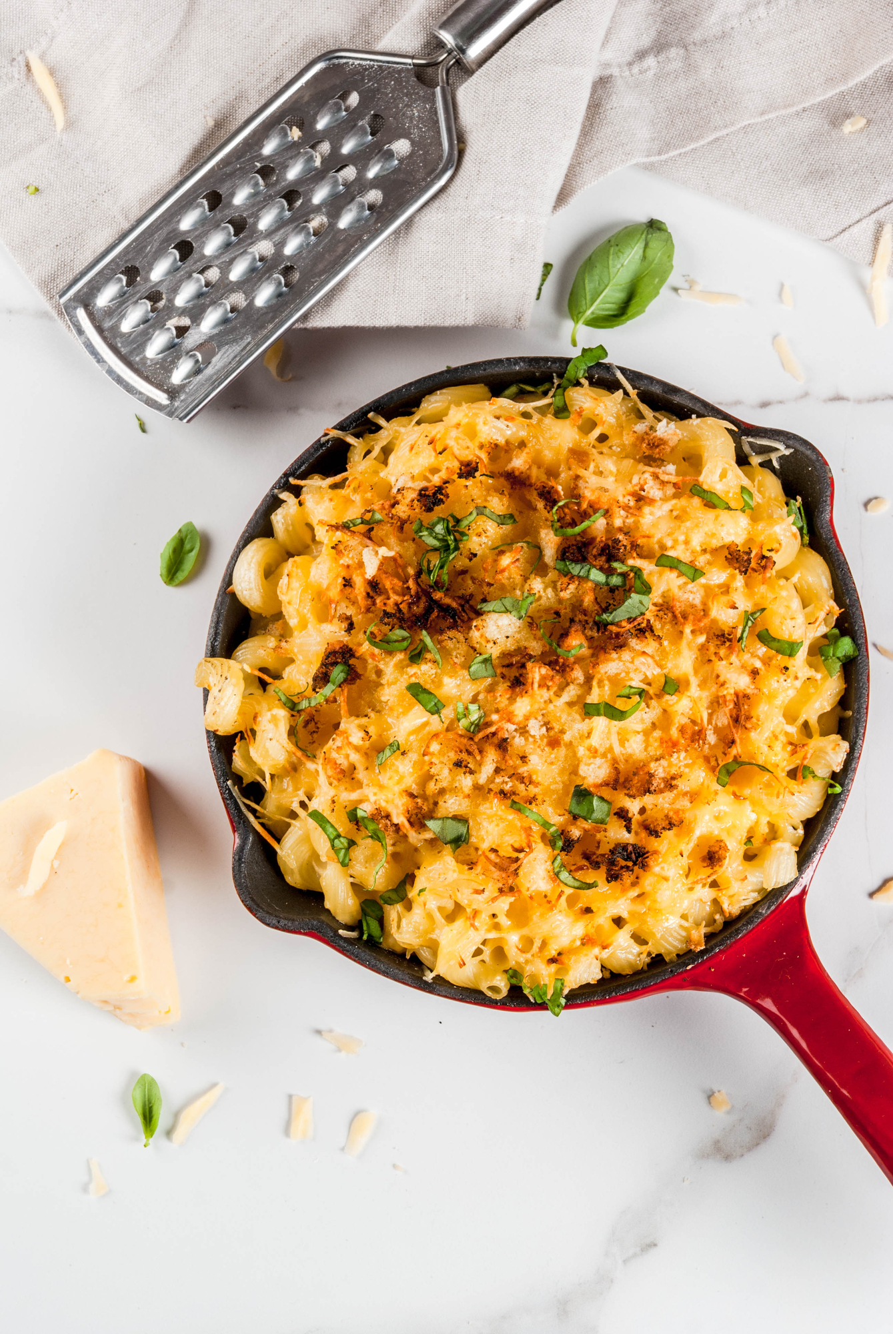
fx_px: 3339
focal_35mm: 90
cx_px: 446
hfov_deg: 15.2
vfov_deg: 22.6
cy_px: 667
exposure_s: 1/60
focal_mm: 60
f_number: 13
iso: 100
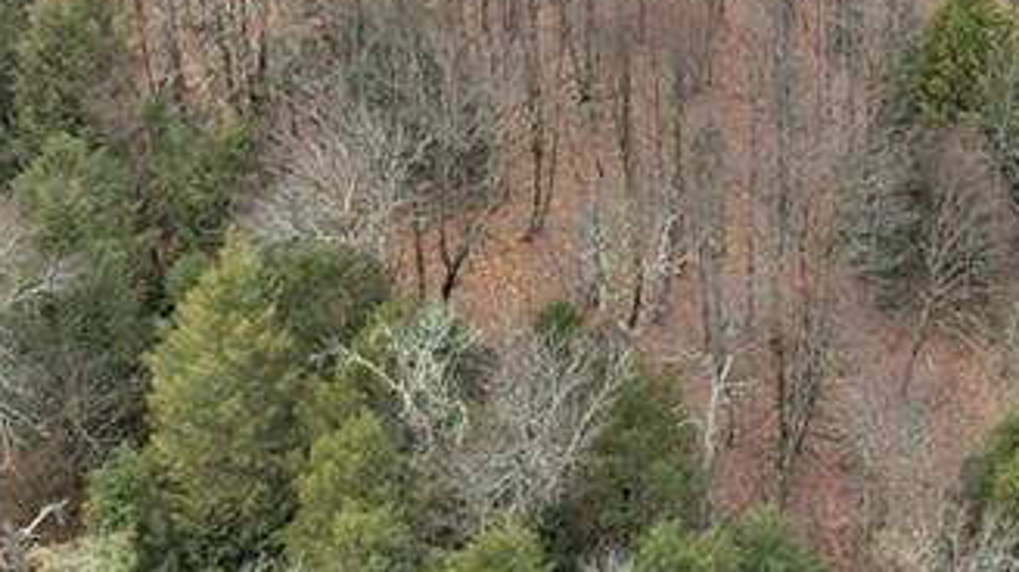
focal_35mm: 72
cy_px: -330
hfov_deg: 28.9
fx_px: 1944
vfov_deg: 15.2
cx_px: 761
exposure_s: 1/320
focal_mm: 8.38
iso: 100
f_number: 2.8
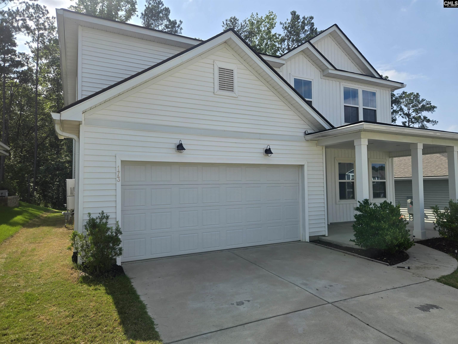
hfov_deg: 73.9
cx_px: 229
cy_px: 172
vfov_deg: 58.9
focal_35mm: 23
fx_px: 304
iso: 40
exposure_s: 1/2921
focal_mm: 5.4
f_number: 1.8
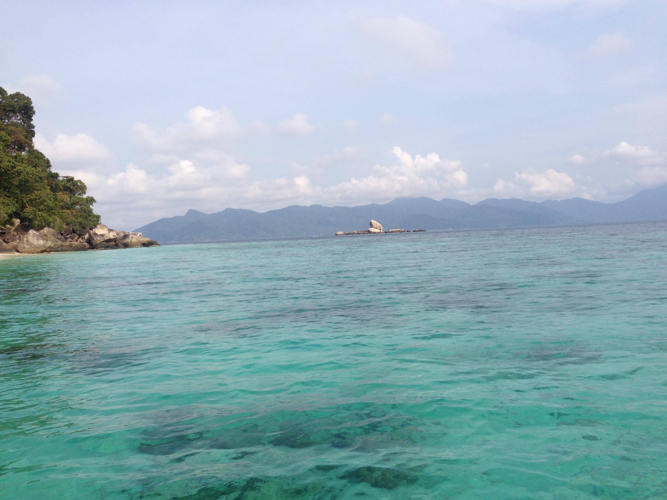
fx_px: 636
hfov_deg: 55.4
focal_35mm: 33
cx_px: 334
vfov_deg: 42.9
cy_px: 250
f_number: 2.4
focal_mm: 4.13
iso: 50
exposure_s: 1/1808
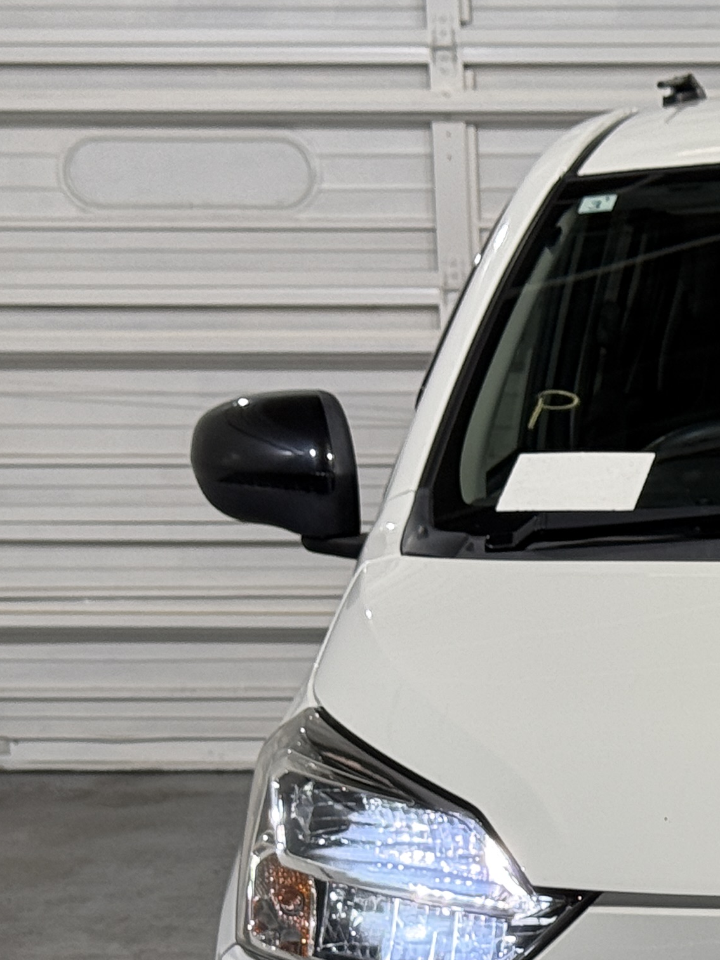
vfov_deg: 15.2
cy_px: 868
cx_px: 979
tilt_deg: -9.9
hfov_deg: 11.2
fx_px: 3550
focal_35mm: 128
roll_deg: +0.3
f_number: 1.78
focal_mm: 6.76
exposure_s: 1/60
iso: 50
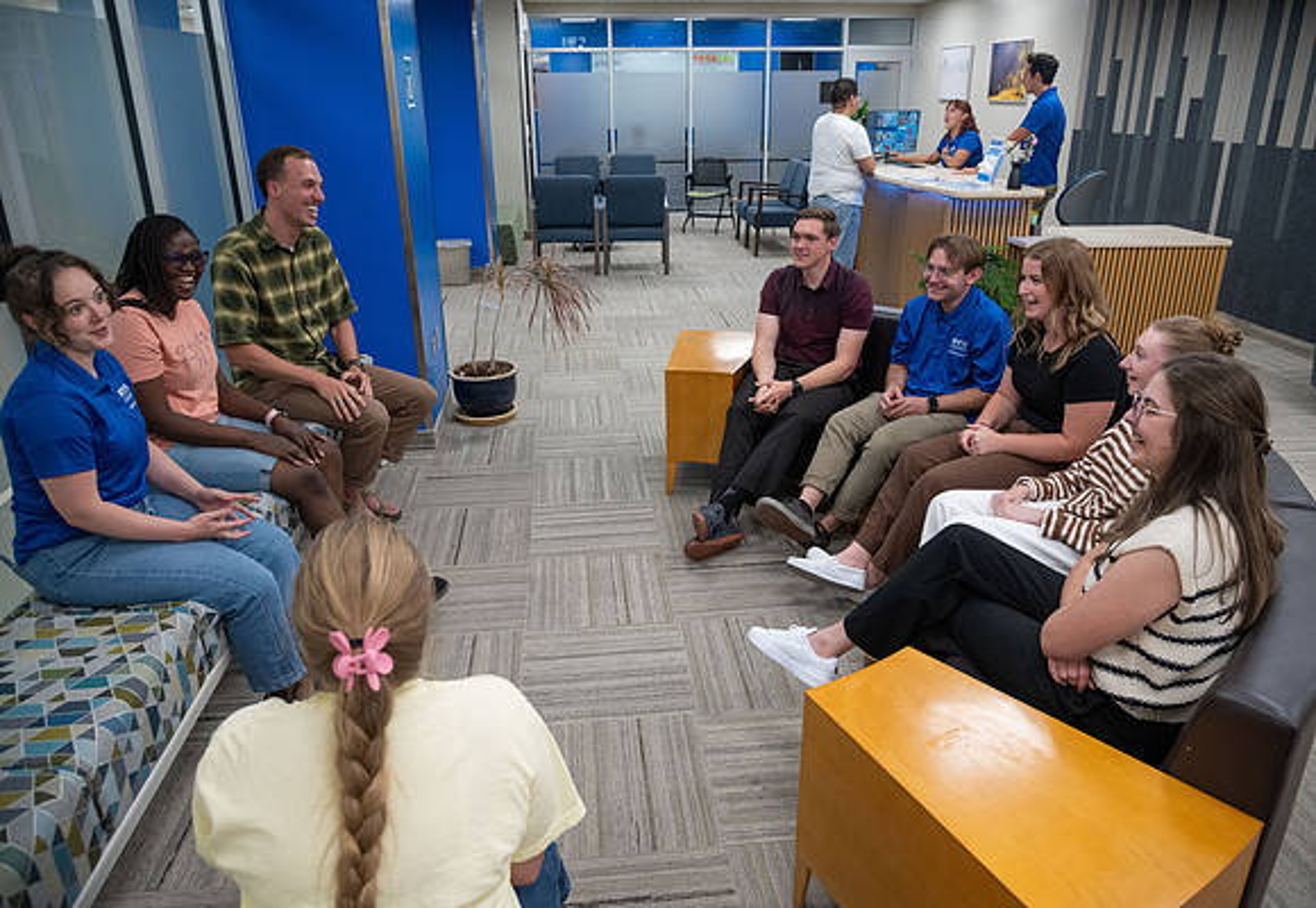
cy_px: 454
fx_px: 907
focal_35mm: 25
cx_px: 680
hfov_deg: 71.9
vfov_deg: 53.1
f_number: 4
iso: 1250
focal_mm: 24
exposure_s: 1/250
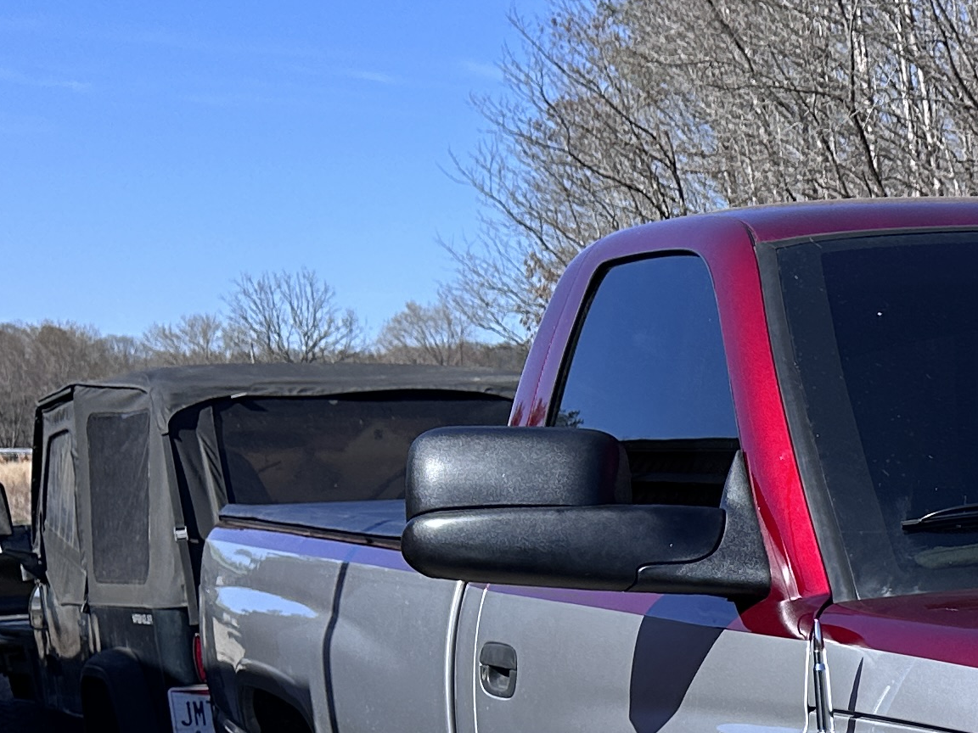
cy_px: 950
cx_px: 1515
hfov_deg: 19.8
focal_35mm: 84
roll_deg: +2.1
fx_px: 2373
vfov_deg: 16.6
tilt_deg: -9.8
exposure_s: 1/3861
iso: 80
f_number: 1.78
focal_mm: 6.86
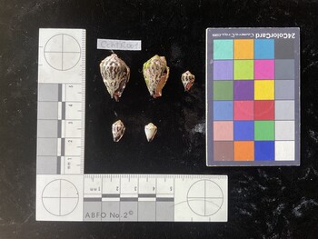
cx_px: 159
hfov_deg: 61.6
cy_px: 120
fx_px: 267
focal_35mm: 29
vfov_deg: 48.3
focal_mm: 3
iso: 64
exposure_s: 1/60
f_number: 1.8
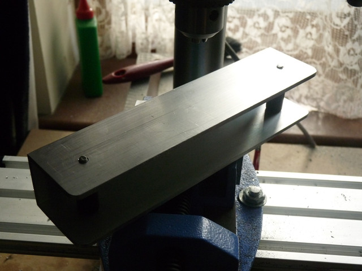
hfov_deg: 41.2
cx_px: 181
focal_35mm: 46
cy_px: 136
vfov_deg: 31.5
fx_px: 481
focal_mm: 8.2
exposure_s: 1/250
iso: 400
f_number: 3.2
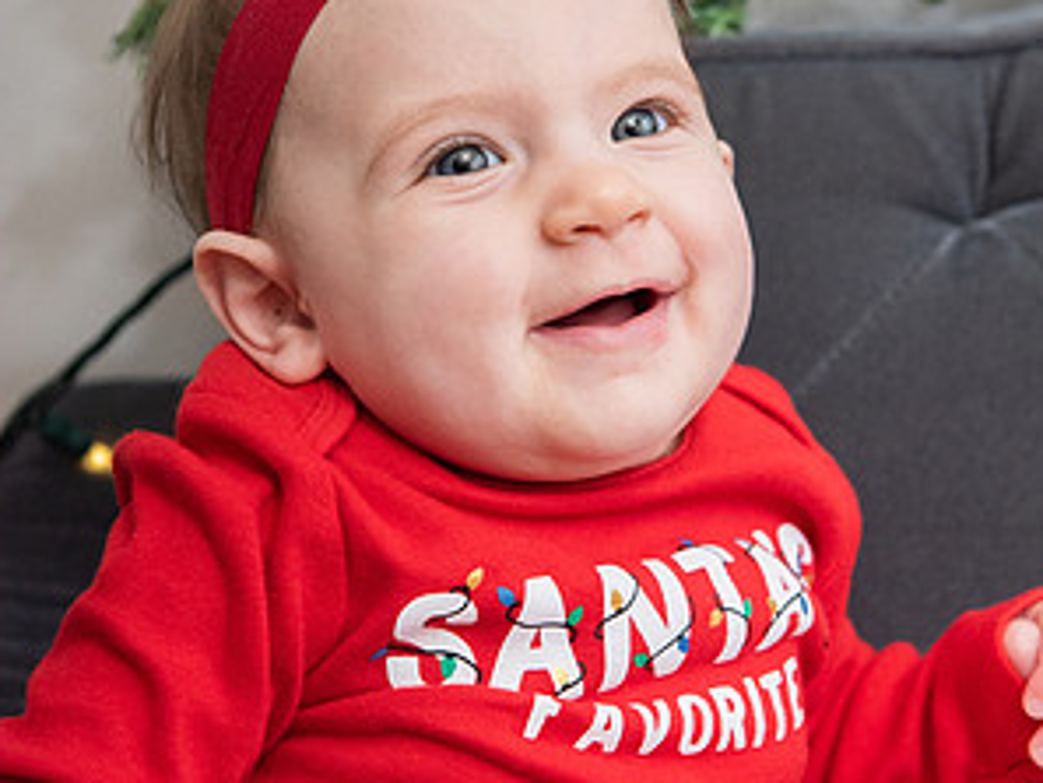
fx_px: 3075
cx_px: 525
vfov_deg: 14.5
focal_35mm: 102
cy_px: 281
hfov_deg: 19.3
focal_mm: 70
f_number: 5.6
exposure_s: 1/250
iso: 1600
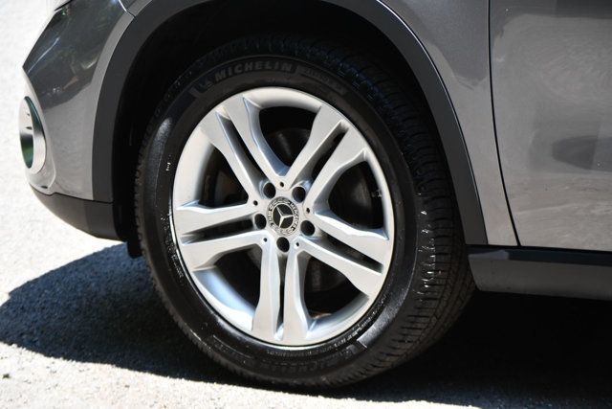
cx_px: 306
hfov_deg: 13.1
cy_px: 204
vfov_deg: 8.7
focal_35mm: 157
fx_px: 2669
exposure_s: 1/250
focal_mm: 105
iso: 200
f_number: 5.6
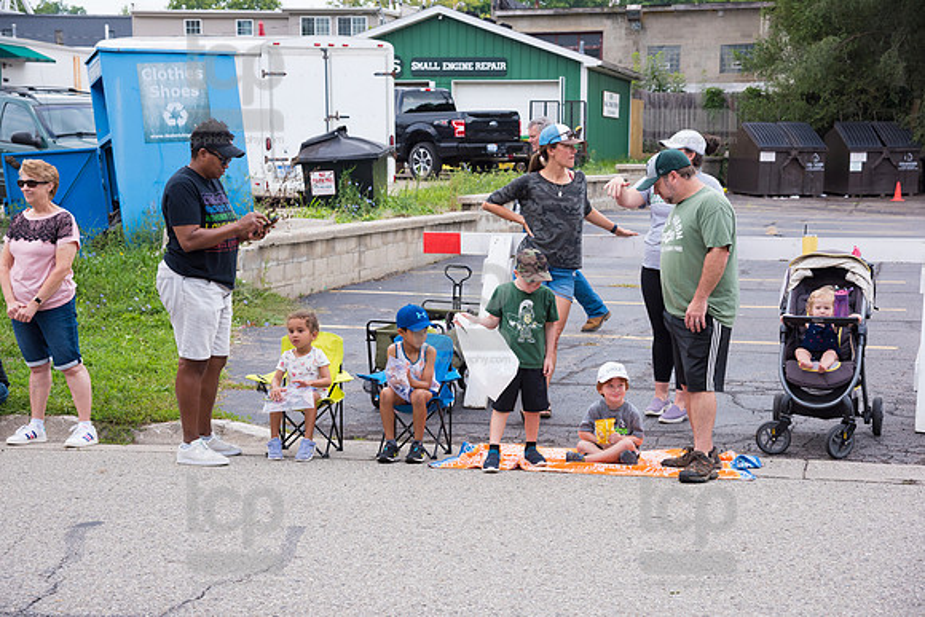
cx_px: 462
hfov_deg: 30.5
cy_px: 308
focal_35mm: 66
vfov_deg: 20.6
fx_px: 1696
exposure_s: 1/500
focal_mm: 66
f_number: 6.3
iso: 800
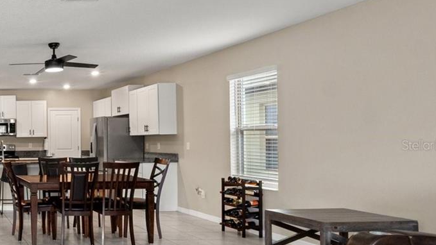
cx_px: -55
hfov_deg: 41.6
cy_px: 145
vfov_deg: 31.9
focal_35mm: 37
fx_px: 428
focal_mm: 10
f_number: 8
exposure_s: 1/5
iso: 400
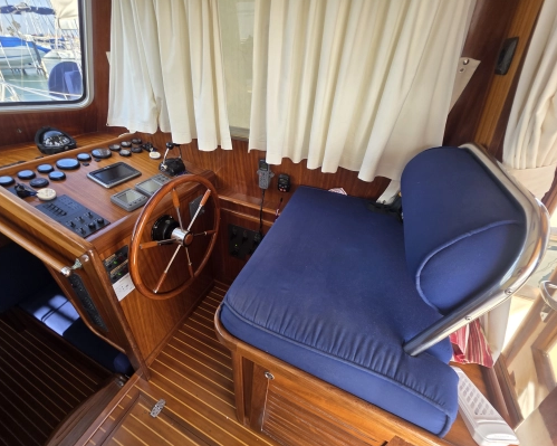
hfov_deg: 100.5
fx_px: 231
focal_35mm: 14
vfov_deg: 88.0
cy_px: 224
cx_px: 255
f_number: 1.9
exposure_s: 1/100
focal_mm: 2.2
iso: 40
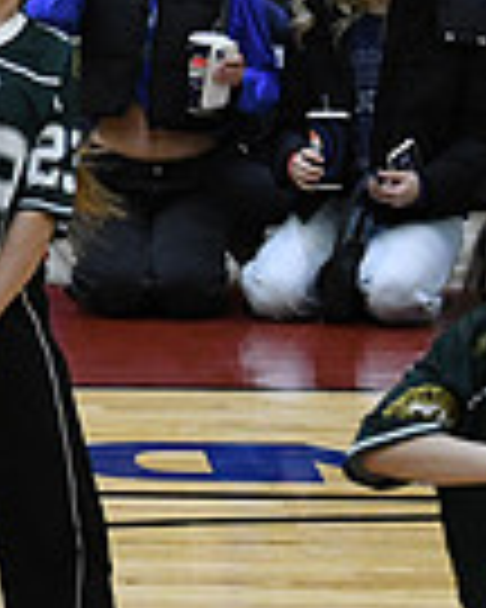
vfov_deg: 2.9
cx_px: -765
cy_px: 529
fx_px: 11956
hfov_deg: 2.3
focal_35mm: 665
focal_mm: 110
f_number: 3.5
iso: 3200
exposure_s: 1/400
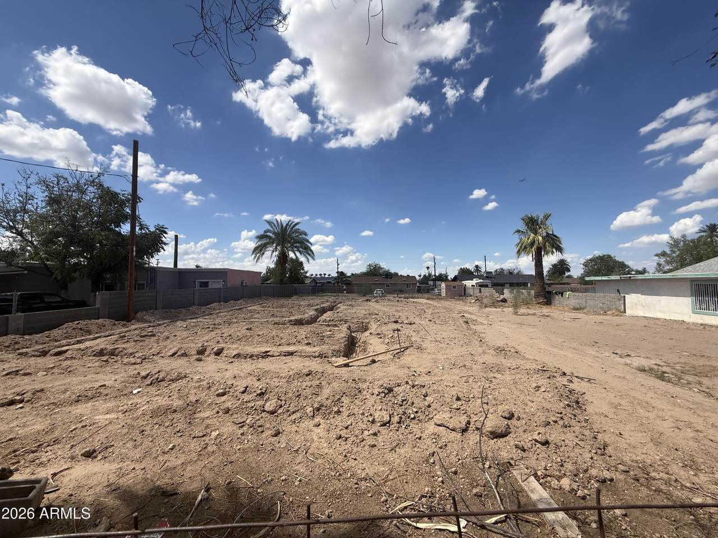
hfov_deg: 102.1
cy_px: 269
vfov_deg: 85.7
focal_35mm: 14
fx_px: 290
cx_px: 359
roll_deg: -0.1
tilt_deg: +3.1
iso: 50
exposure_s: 1/2092
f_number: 2.2
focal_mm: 2.22
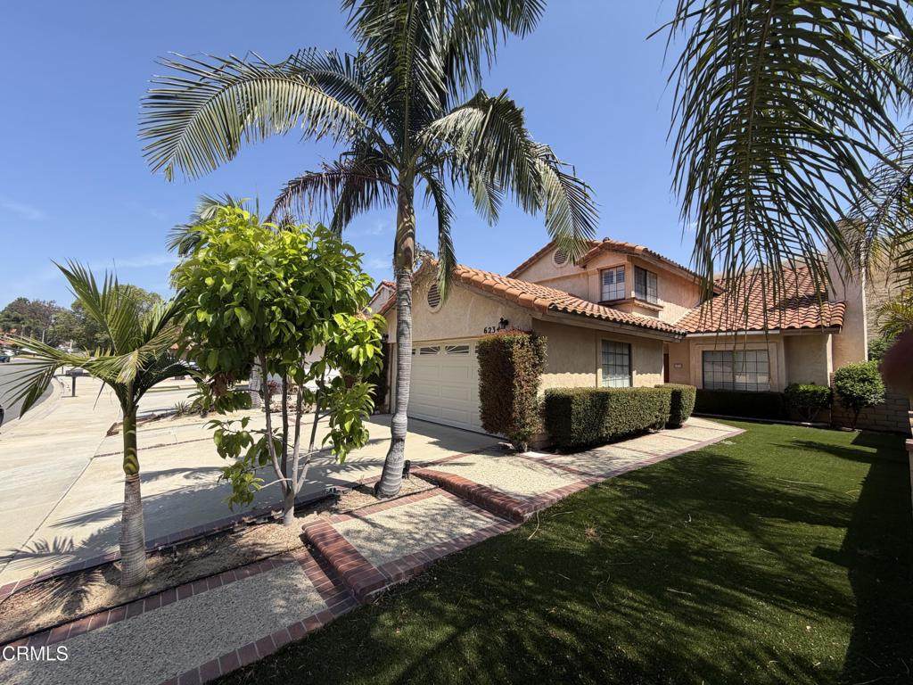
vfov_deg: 85.7
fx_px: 369
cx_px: 456
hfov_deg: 102.1
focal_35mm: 14
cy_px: 342
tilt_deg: +5.0
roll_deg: -1.0
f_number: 2.2
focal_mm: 2.22
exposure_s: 1/770
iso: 32
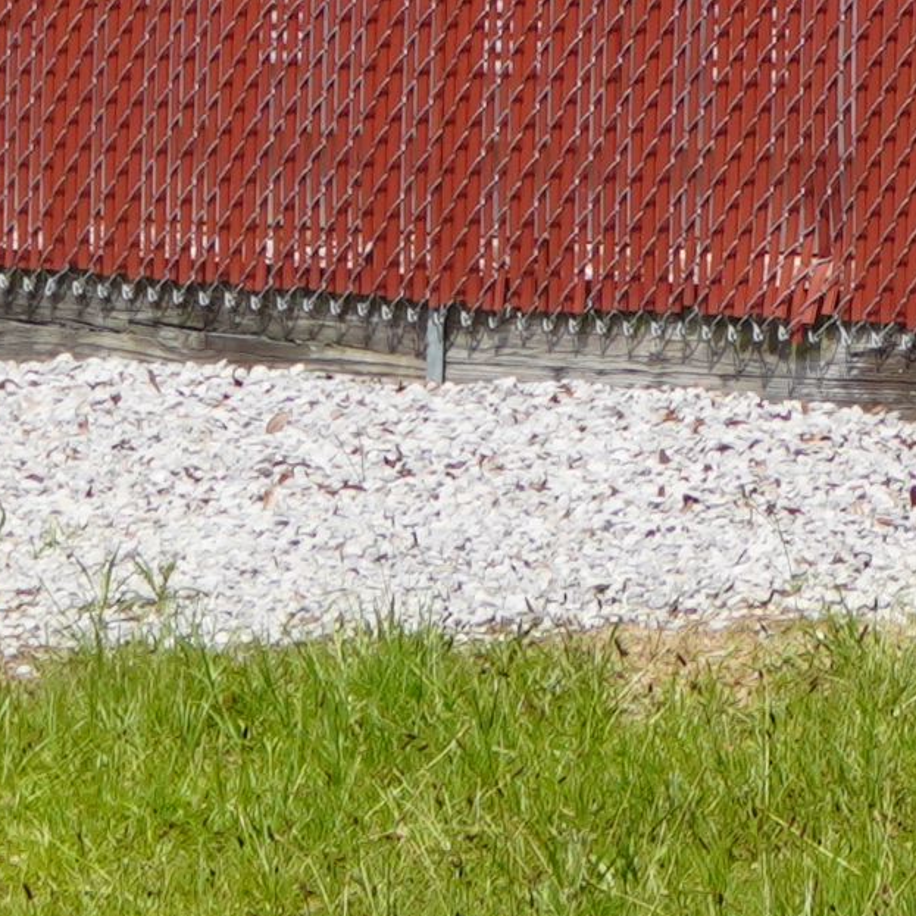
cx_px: 1522
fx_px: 13595
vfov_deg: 3.8
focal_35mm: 454
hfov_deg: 3.8
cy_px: -1697
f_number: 5.6
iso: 100
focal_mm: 37
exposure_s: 1/500
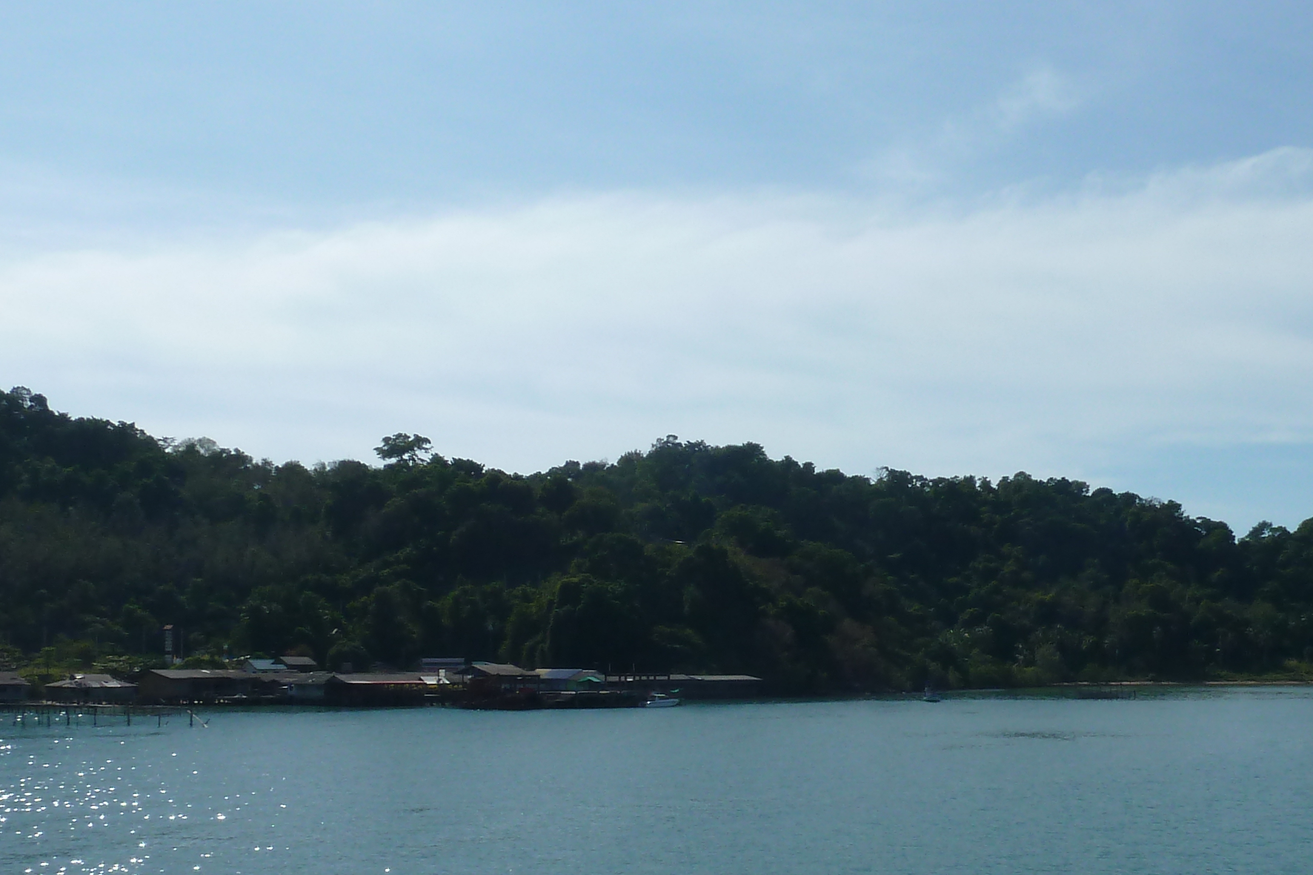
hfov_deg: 41.0
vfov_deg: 27.6
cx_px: 774
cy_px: 692
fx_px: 1751
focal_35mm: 48
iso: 80
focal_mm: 4.1
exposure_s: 1/800
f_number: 5.6
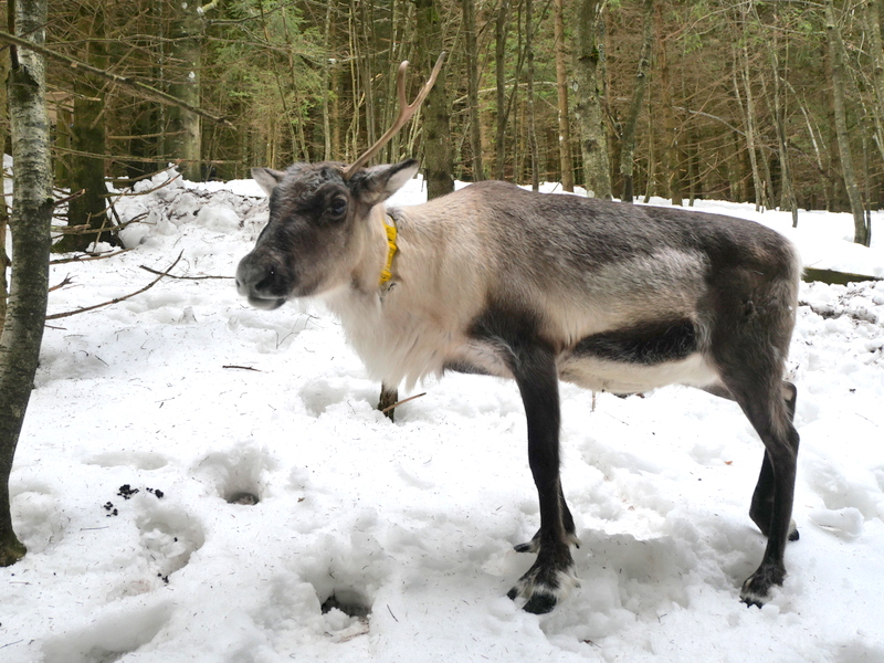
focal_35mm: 36
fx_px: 919
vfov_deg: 39.7
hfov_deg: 51.4
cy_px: 332
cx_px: 442
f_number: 4.2
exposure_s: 1/80
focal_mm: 18
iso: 200
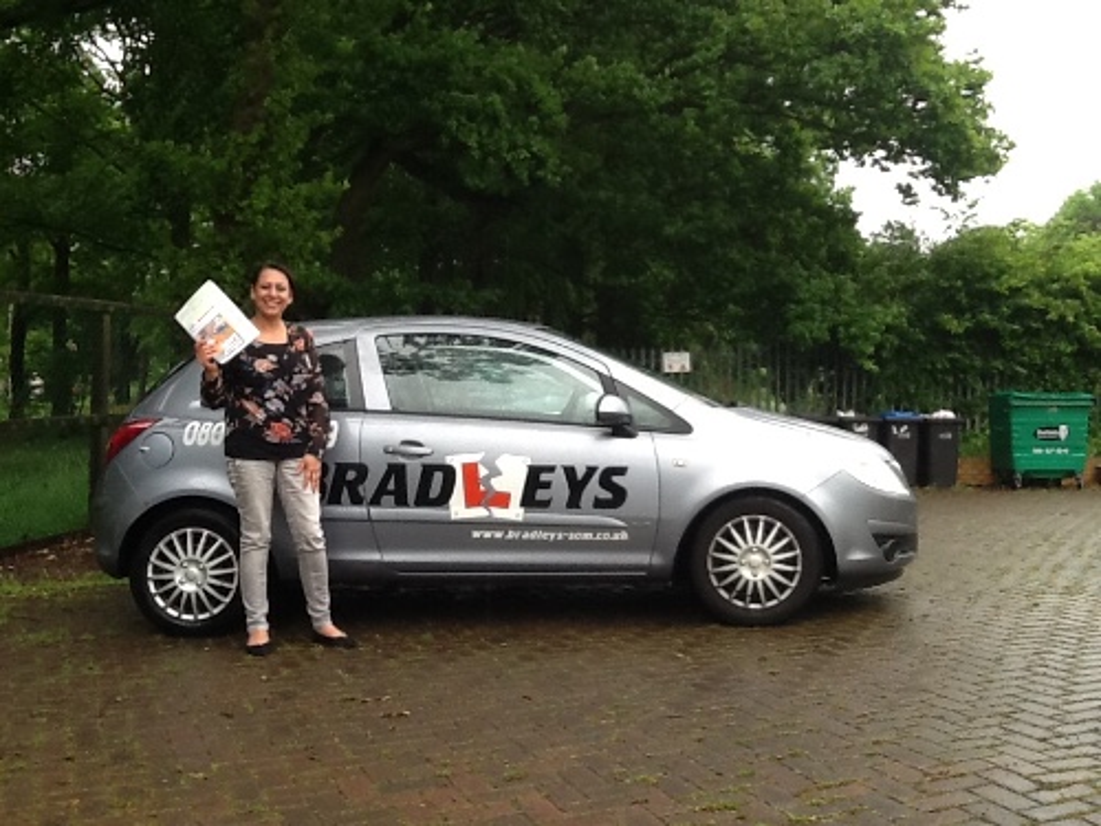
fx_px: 1399
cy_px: 413
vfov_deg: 32.9
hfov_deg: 42.9
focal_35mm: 44
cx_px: 550
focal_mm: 2.03
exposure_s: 1/139
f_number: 2.4
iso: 40
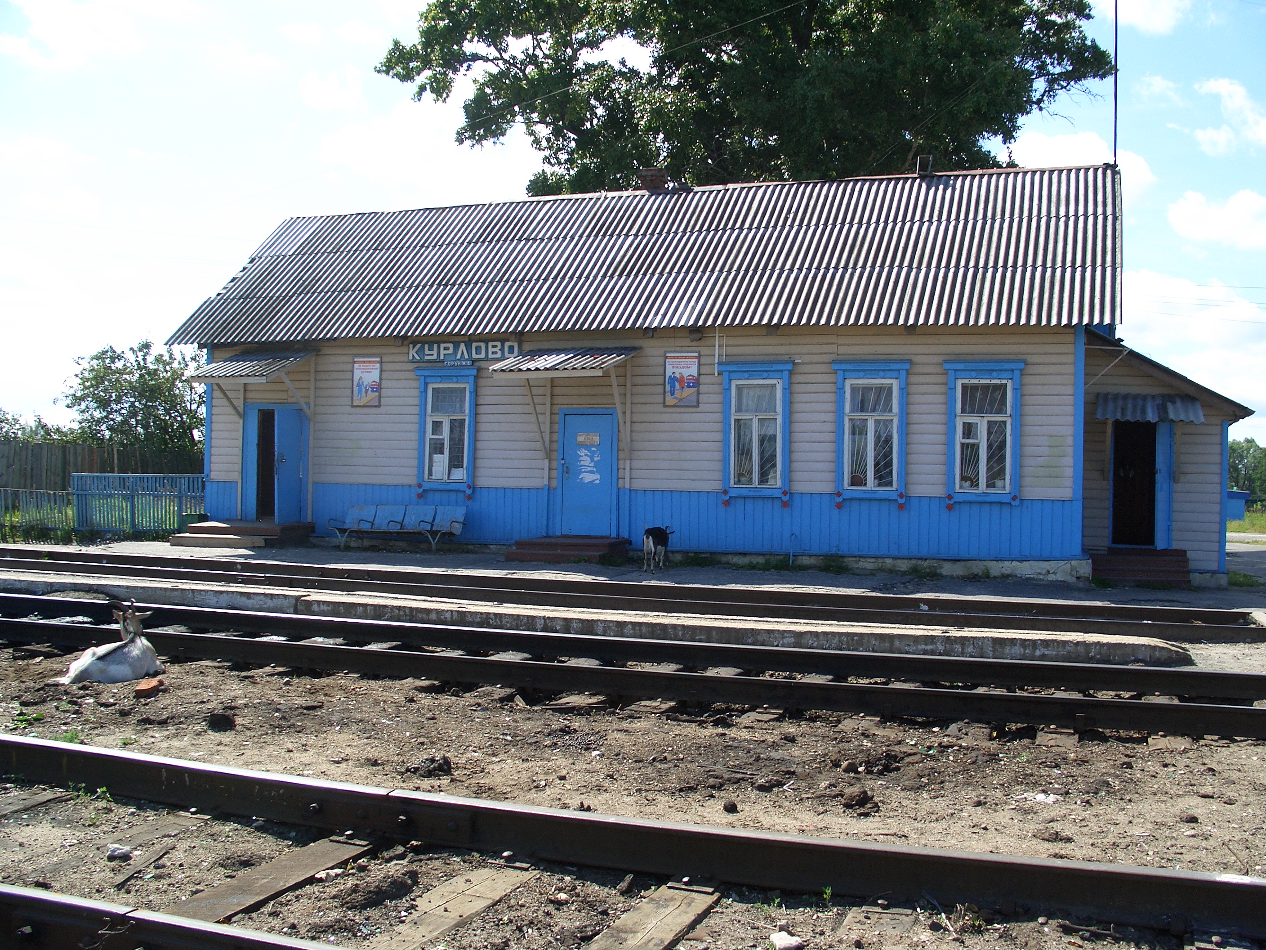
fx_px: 1207
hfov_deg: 55.4
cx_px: 633
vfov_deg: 42.9
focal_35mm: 33
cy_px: 475
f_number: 4
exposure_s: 1/320
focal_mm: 7.1
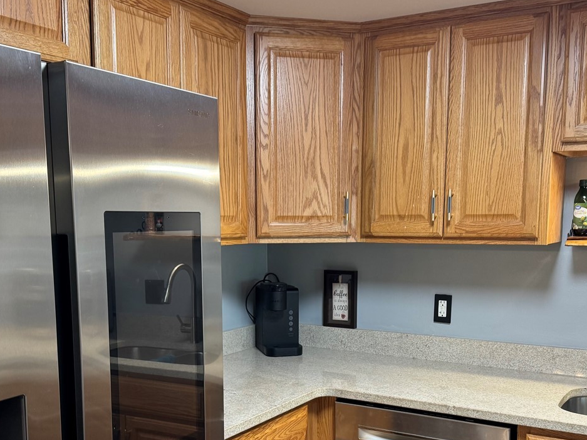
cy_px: 308
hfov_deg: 45.8
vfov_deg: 34.6
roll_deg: +0.5
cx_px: 283
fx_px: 695
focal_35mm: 41
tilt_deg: -7.9
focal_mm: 6.76
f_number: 1.78
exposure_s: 1/60
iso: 250
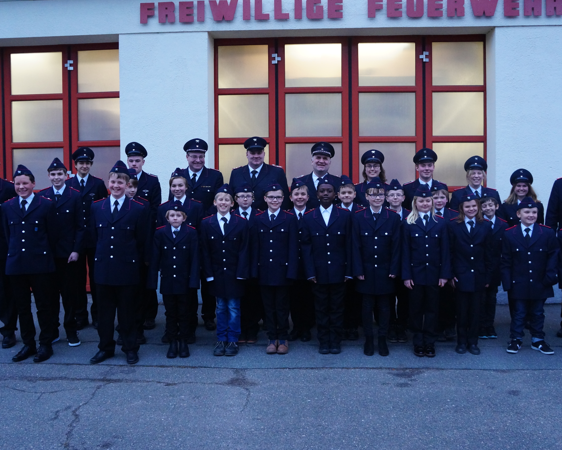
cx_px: 281
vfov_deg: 43.4
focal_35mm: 34
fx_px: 566
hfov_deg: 52.8
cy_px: 226
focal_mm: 20
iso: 1600
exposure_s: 1/60
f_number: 4
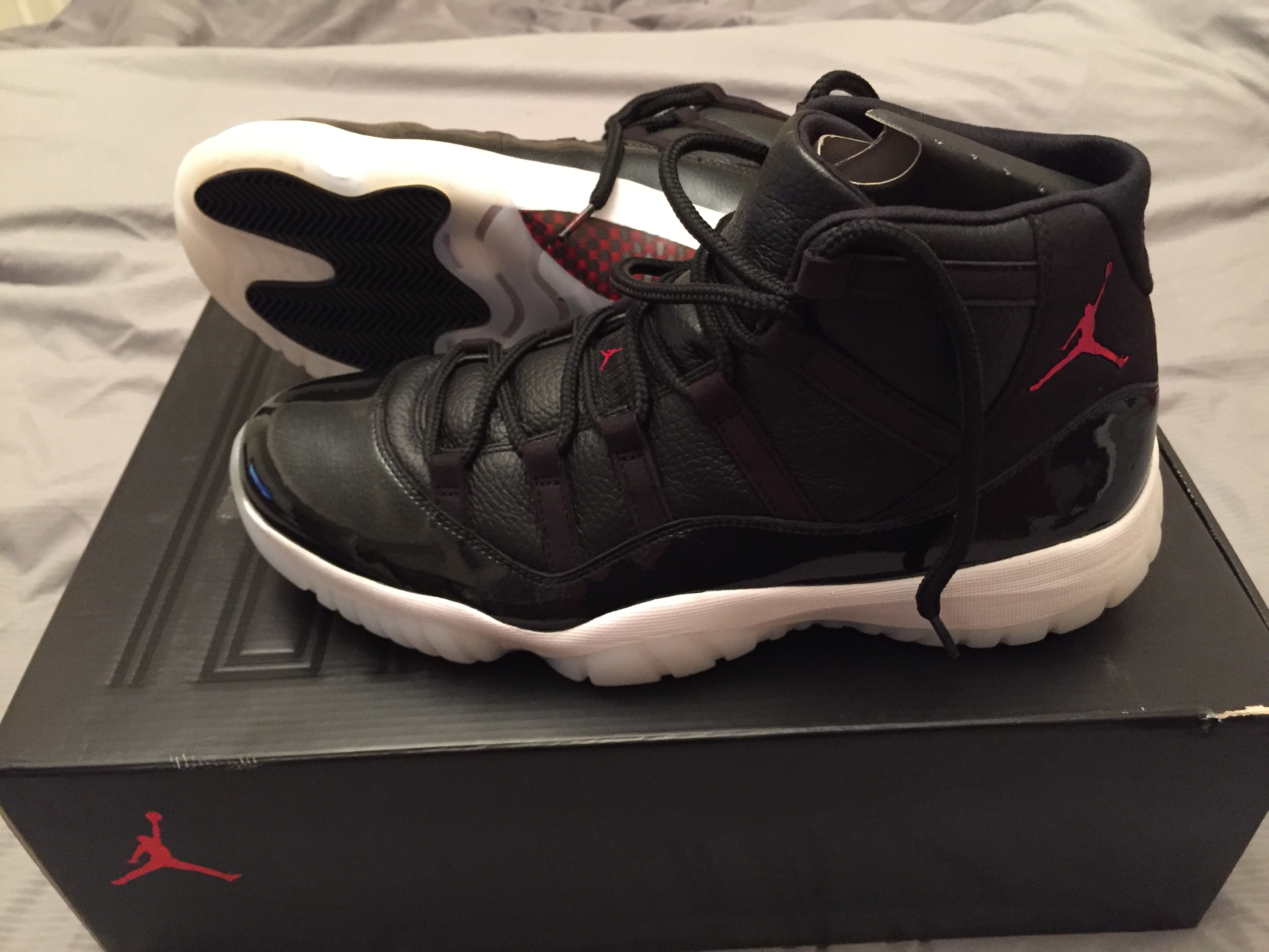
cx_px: 634
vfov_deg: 48.2
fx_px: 1063
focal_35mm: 29
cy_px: 476
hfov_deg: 61.7
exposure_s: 1/15
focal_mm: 4.15
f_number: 2.2
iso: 400
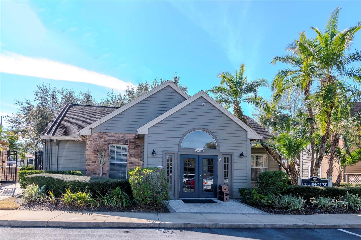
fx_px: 211
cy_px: 120
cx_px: 180
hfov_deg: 81.2
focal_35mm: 21
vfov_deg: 59.5
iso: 640
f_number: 9
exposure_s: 1/500
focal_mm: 14
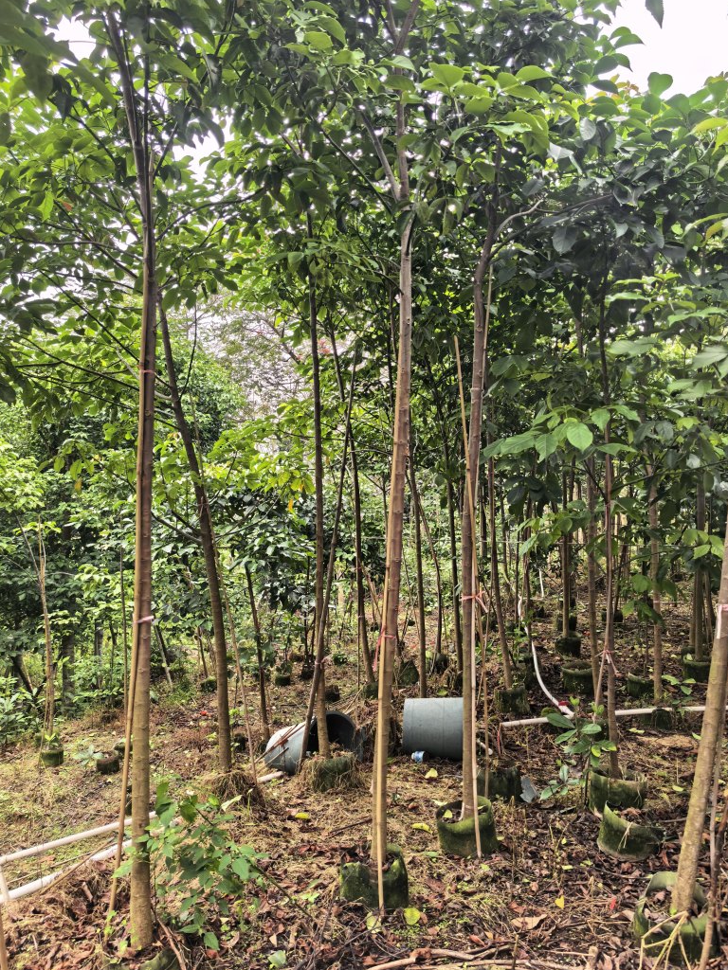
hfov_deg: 54.9
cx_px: 378
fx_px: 701
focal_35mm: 25
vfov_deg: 69.4
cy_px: 489
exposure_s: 1/649
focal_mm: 5.75
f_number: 1.4
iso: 50
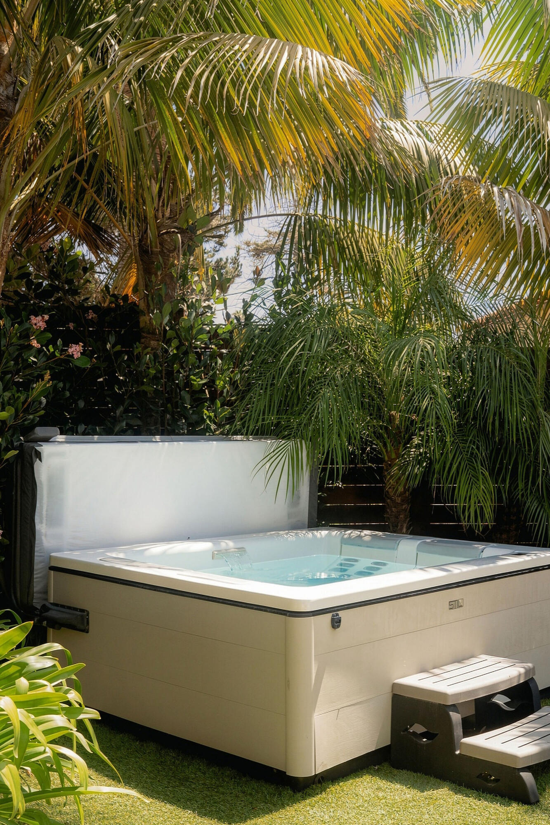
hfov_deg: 31.2
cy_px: 412
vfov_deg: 45.4
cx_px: 275
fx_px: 986
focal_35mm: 43
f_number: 9
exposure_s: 1/250
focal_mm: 43
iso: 640
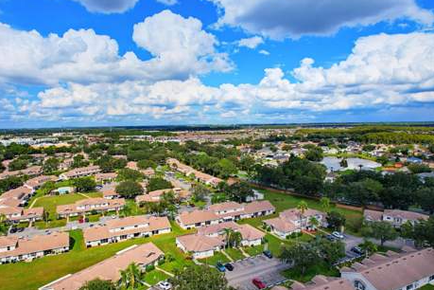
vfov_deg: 55.1
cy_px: 144
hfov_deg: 76.1
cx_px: 210
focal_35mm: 23
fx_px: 277
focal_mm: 8.4
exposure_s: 1/800
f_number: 2.8
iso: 100
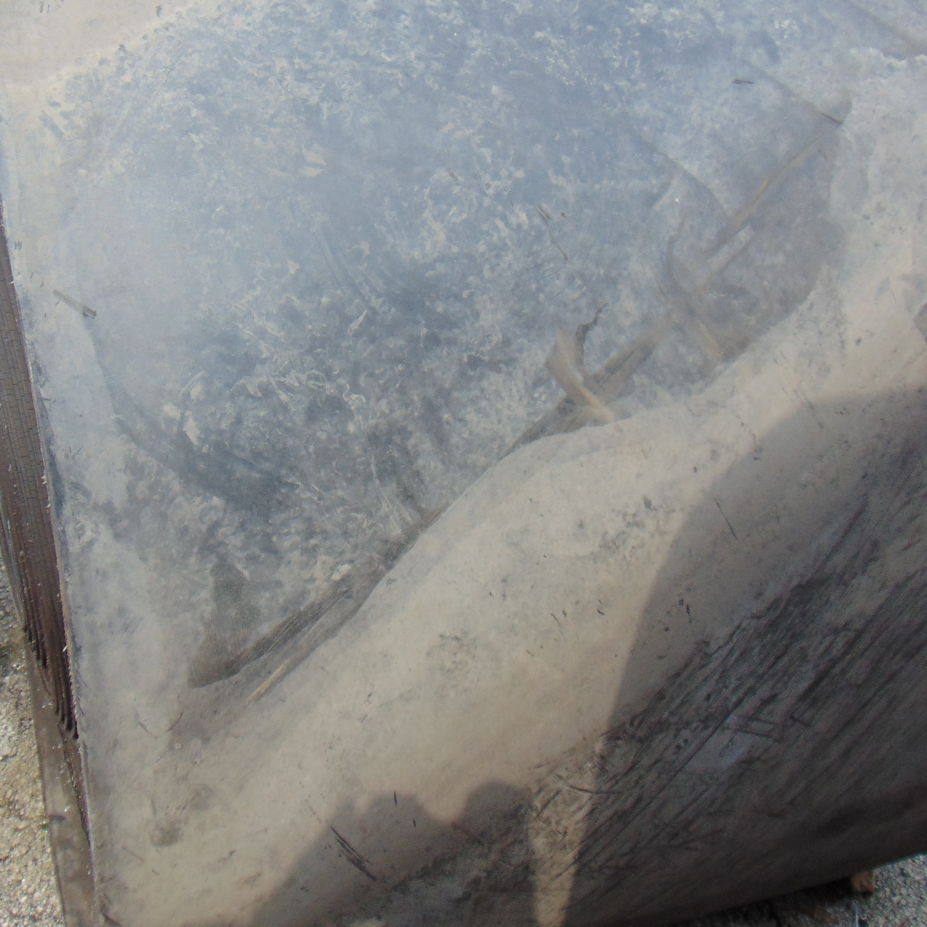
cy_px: 396
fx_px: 1182
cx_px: 389
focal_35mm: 39
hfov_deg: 42.7
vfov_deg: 42.7
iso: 80
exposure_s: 1/500
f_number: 3
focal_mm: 4.5
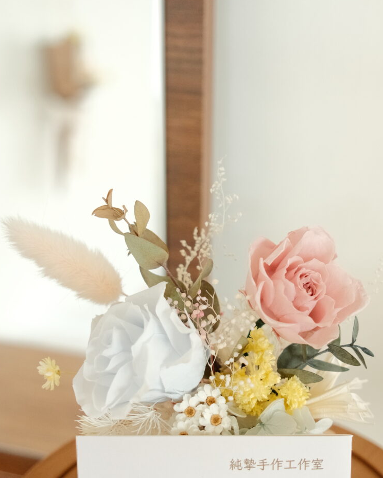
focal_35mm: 56
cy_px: 296
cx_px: 250
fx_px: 793
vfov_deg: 33.4
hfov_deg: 27.0
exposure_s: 1/160
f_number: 2.8
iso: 2000
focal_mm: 24.5
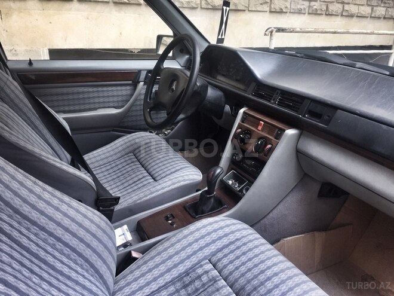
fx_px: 330
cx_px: 197
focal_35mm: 29
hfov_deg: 61.7
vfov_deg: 48.2
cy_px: 148
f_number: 2.2
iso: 32
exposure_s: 1/100
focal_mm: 4.15
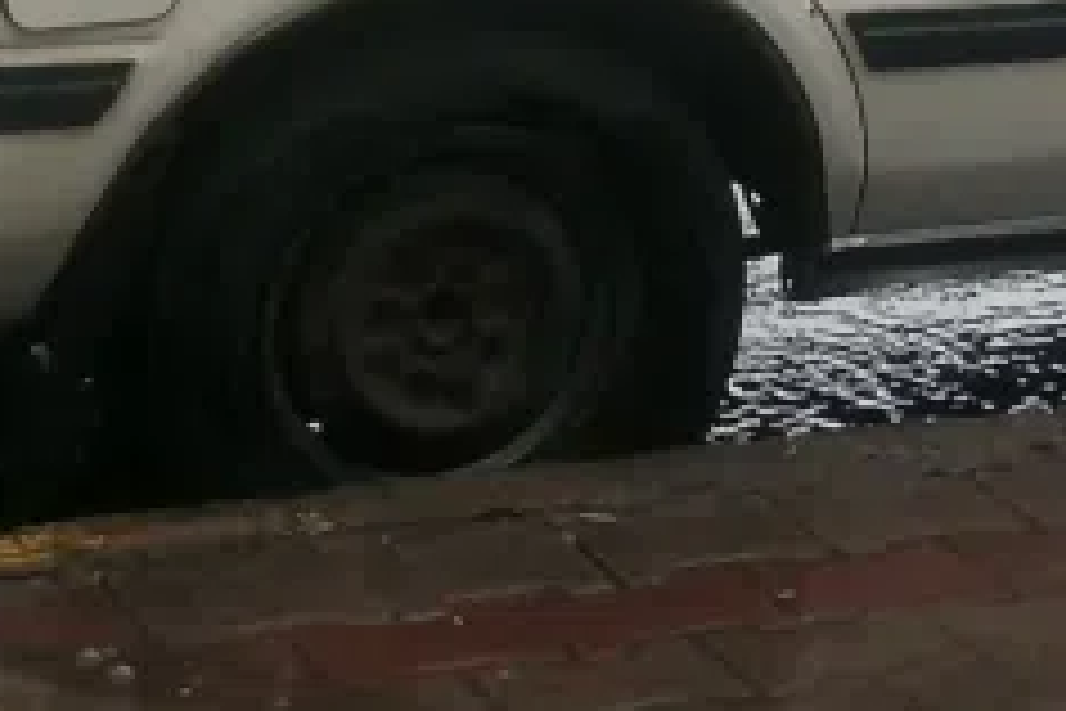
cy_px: 14
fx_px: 4915
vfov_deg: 8.2
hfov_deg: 12.1
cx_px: 1264
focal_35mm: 166
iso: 100
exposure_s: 1/100
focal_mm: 3.96
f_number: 1.8
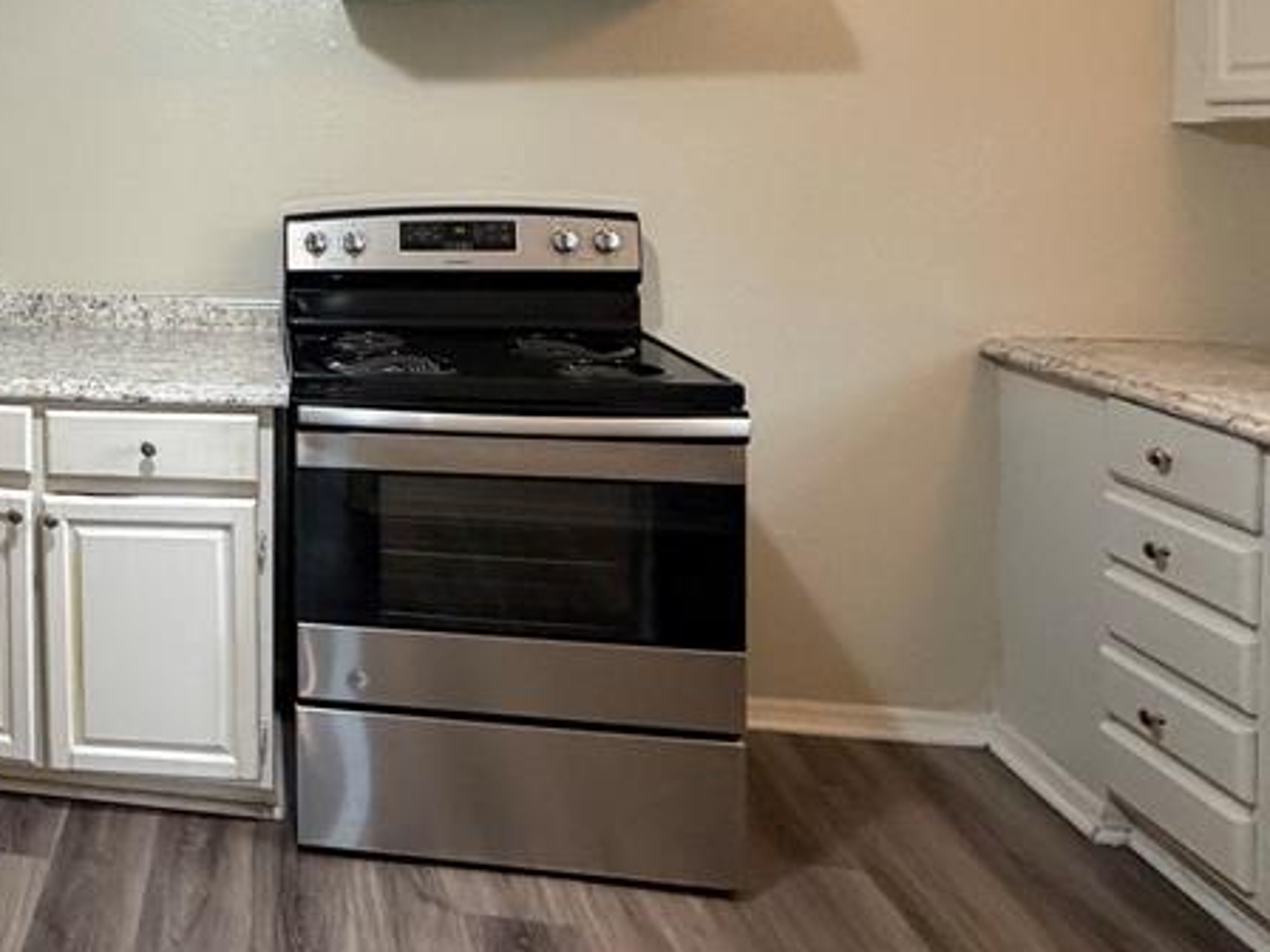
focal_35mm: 32
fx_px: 1174
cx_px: 3
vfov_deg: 42.2
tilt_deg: -1.9
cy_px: 190
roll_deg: +0.3
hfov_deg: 47.3
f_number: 2.2
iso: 400
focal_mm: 2.22
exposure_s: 1/60
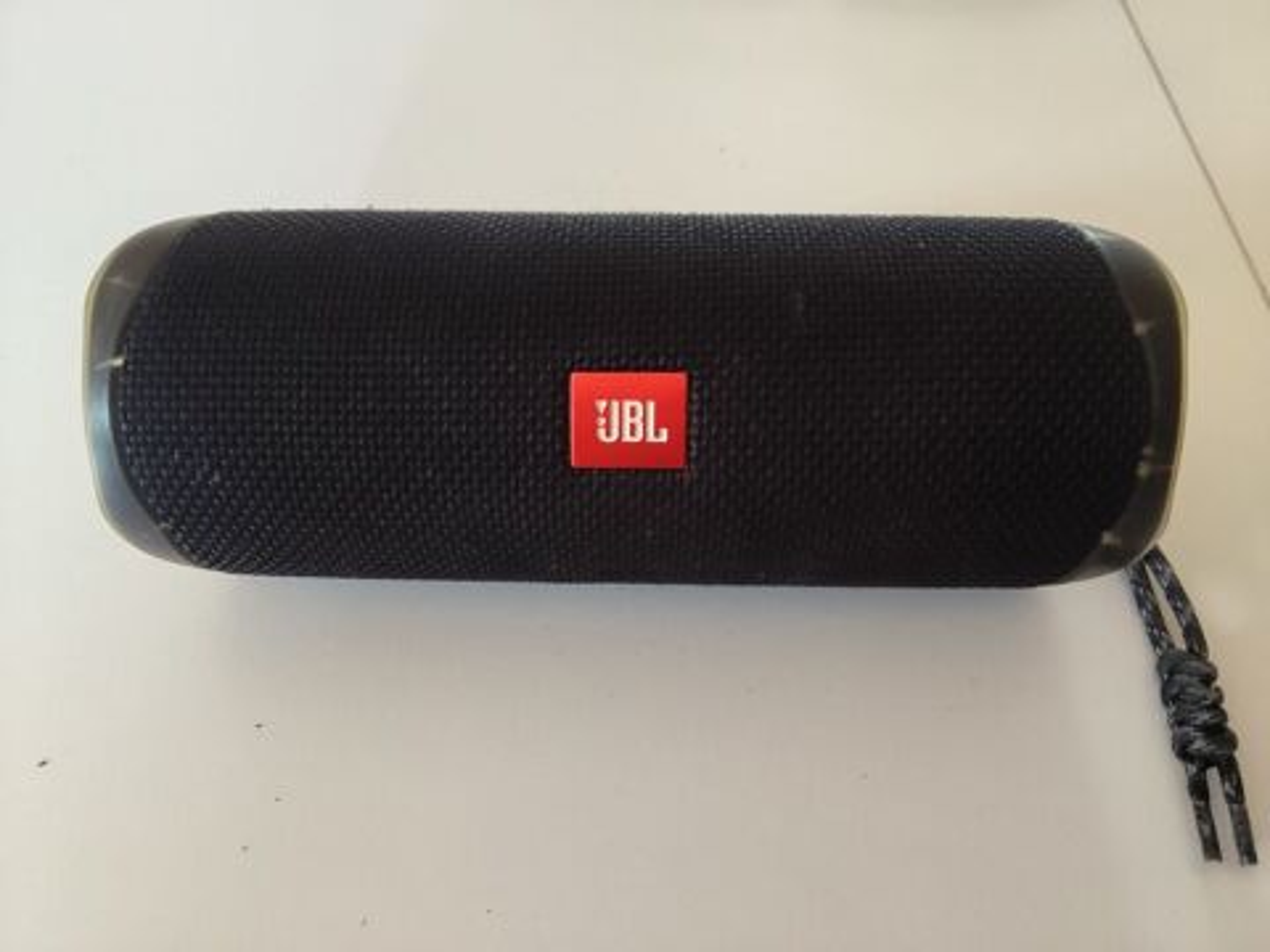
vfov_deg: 53.1
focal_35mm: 26
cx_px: 635
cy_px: 476
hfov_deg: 67.3
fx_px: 954
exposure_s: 1/50
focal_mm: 2.78
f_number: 2
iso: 400
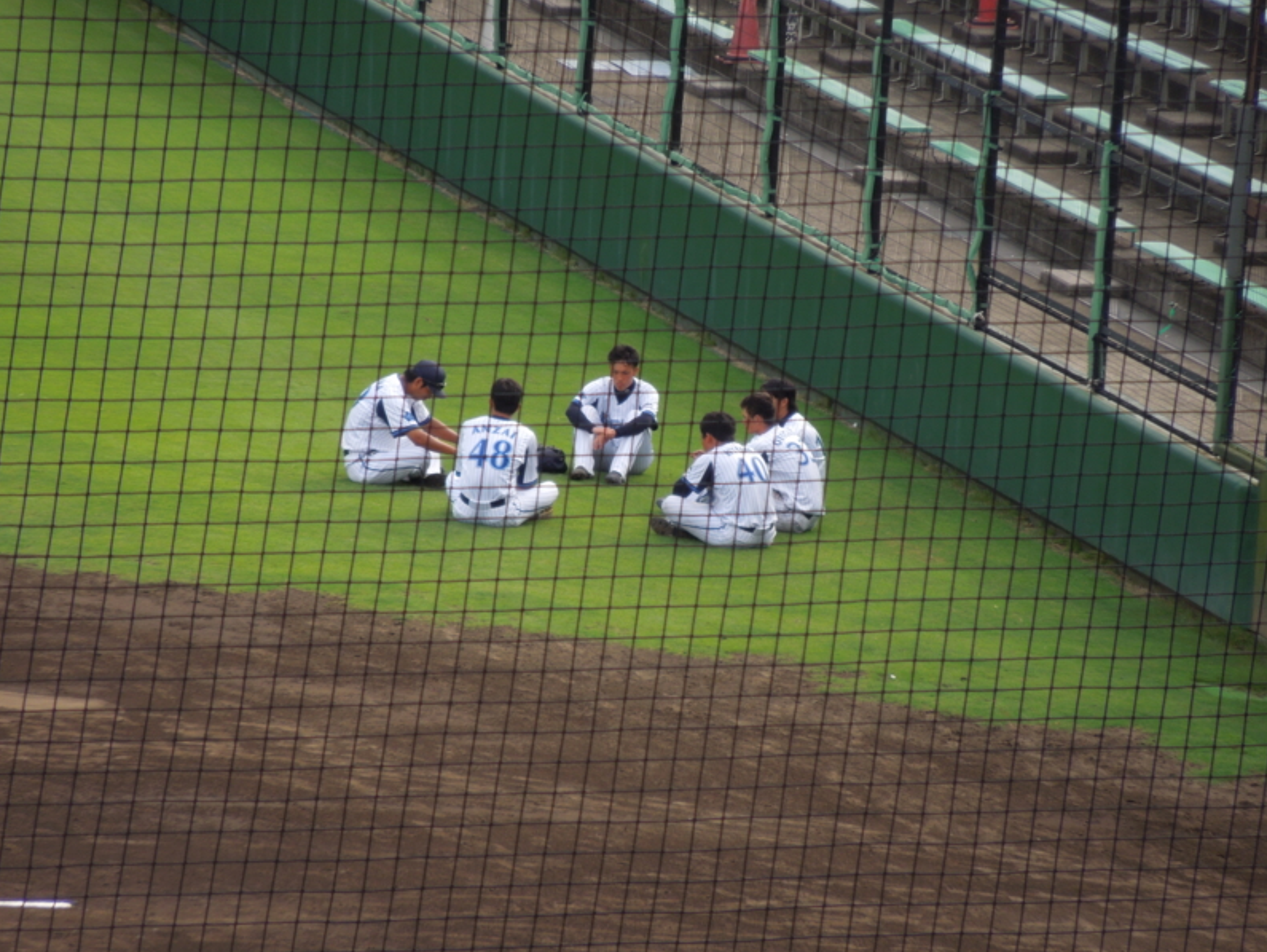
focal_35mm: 352
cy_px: 477
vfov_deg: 4.2
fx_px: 12890
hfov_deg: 5.6
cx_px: 633
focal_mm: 63
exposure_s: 1/125
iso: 100
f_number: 5.9
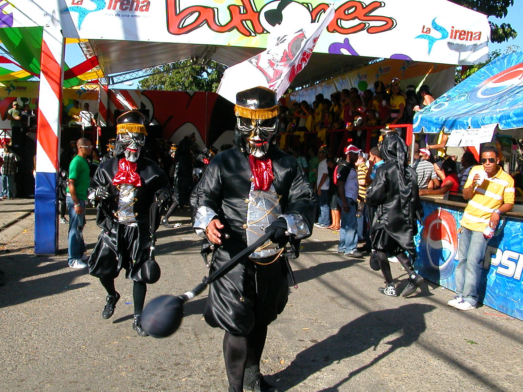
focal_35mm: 37
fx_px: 559
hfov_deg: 50.1
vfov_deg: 38.7
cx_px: 262
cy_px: 196
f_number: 4.5
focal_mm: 5.6
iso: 100
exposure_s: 1/382
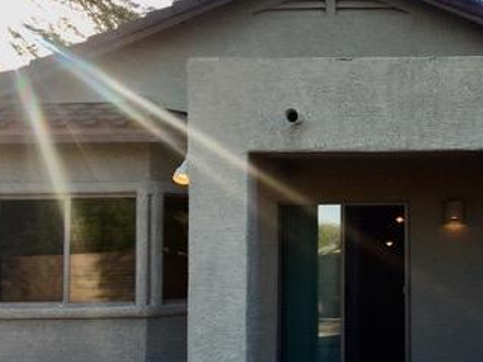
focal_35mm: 58
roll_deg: +0.5
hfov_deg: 32.0
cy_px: 207
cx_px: 412
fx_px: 809
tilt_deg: +3.5
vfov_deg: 25.2
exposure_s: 1/1221
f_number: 2.2
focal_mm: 4.15
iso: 25
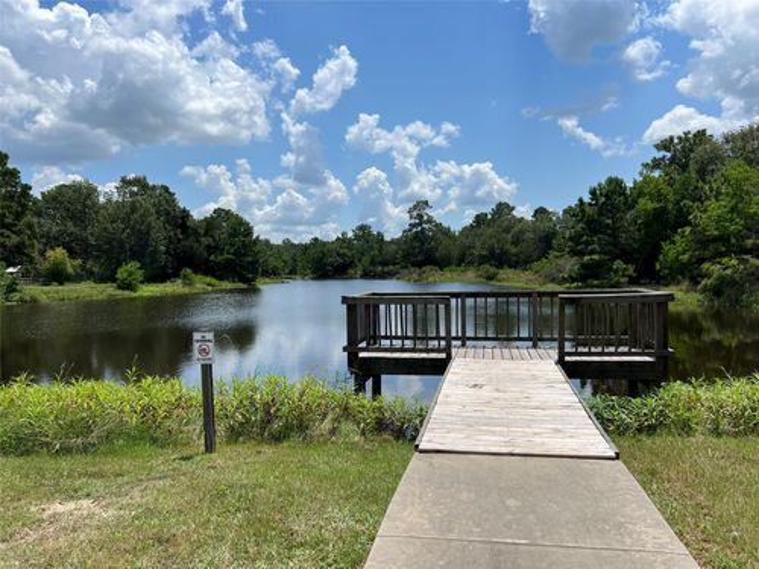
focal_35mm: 26
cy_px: 284
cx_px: 380
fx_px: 570
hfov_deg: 67.3
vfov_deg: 53.1
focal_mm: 5.7
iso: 50
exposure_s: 1/6993
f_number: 1.5
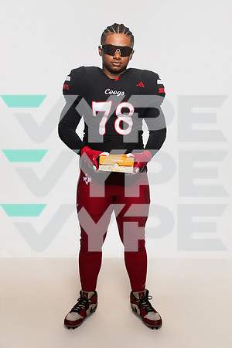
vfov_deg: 41.1
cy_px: 174
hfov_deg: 28.1
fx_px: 464
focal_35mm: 48
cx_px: 116
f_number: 6.3
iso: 500
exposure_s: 1/200
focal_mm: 48
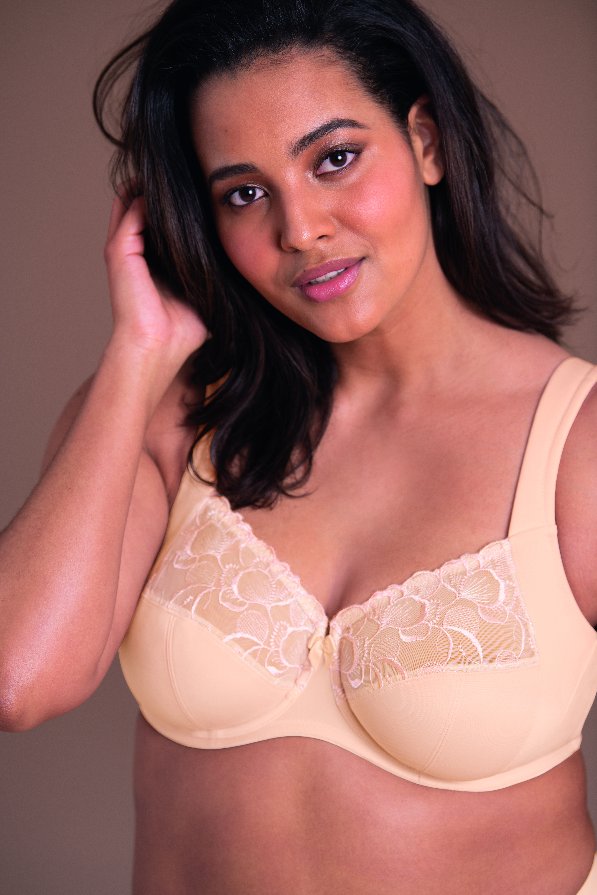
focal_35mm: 145
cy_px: 448
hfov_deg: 9.5
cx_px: 298
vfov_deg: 14.2
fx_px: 3607
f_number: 4
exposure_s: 1/125
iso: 100
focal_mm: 145
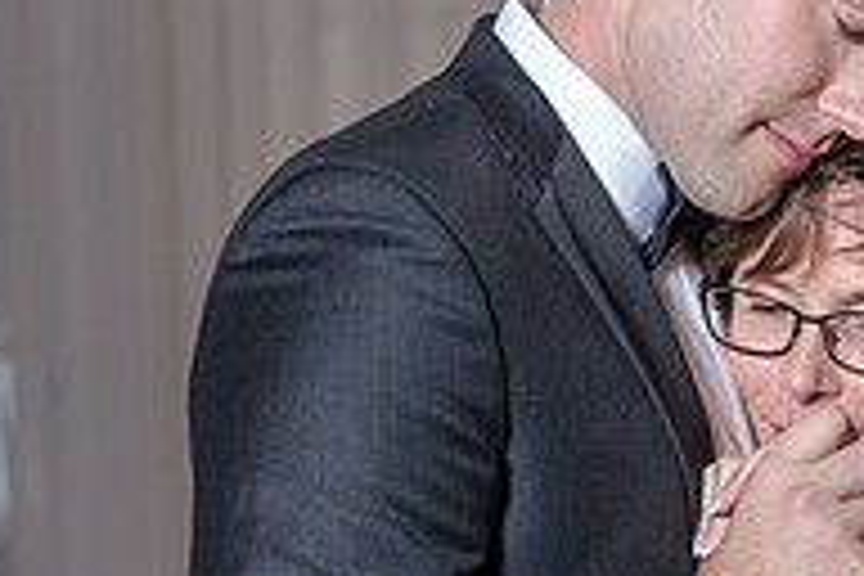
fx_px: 7751
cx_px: 667
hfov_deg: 6.4
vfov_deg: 4.3
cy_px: 520
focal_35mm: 323
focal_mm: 87
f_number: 5.6
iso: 2000
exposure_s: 1/100
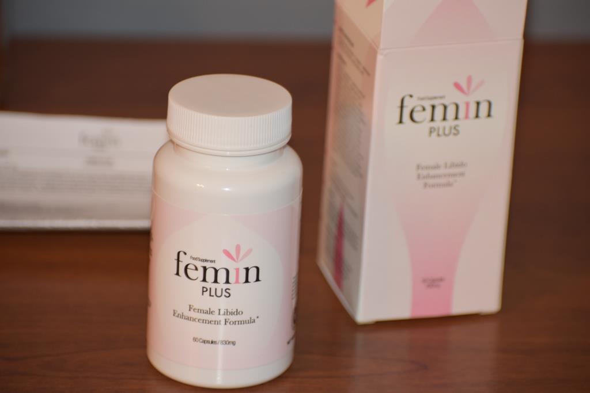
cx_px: 295
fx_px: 3196
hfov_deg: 10.5
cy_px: 196
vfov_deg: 7.0
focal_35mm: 195
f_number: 4.8
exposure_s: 1/30
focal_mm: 130
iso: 800
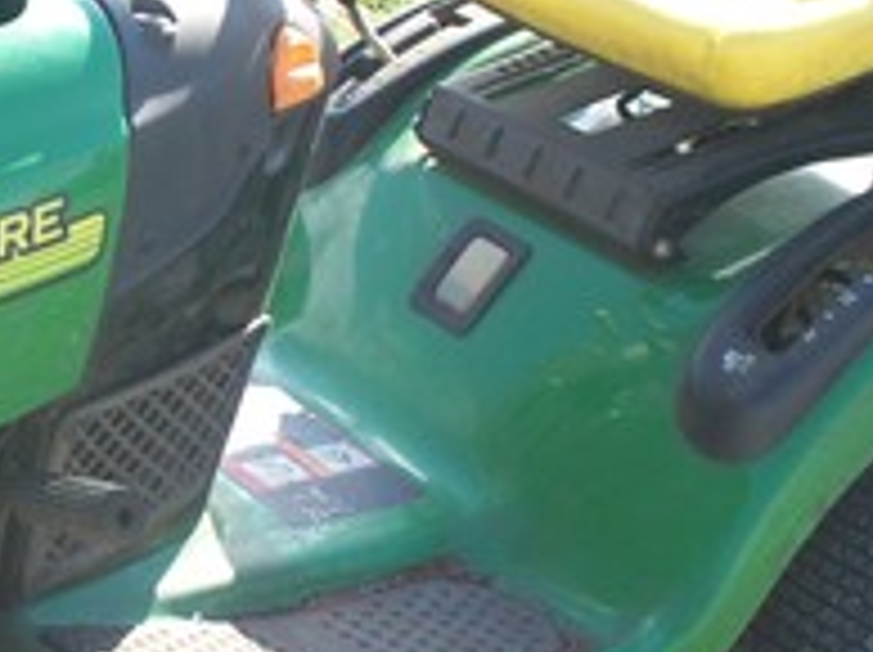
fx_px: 2544
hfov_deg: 19.1
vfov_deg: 14.6
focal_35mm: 101
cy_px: 486
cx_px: 72
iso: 64
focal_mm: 7.54
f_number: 2.8
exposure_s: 1/200
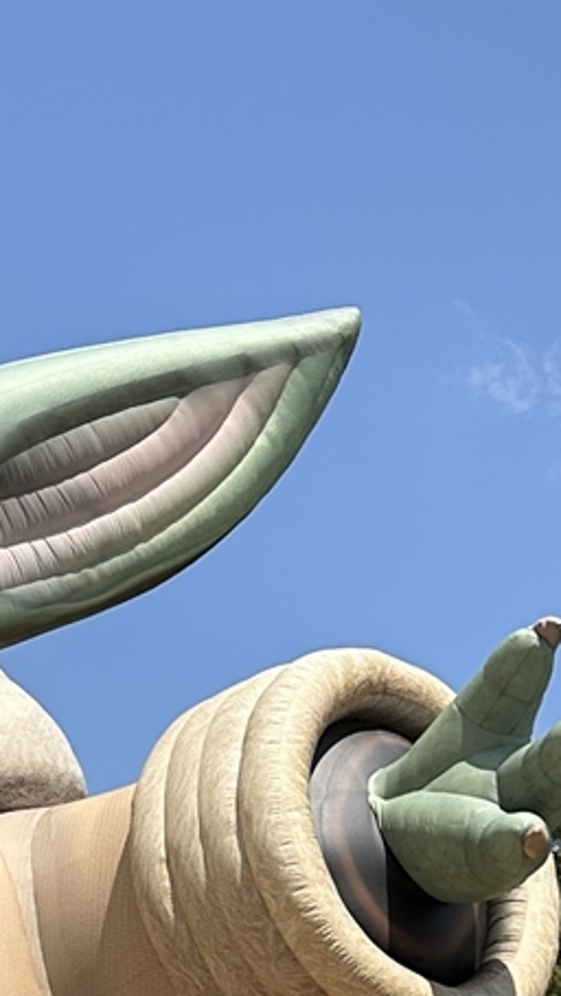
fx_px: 3041
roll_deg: -2.0
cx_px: -164
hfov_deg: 10.3
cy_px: 825
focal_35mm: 115
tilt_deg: +19.6
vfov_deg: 18.4
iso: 80
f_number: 1.78
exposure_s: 1/6211
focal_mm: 6.86
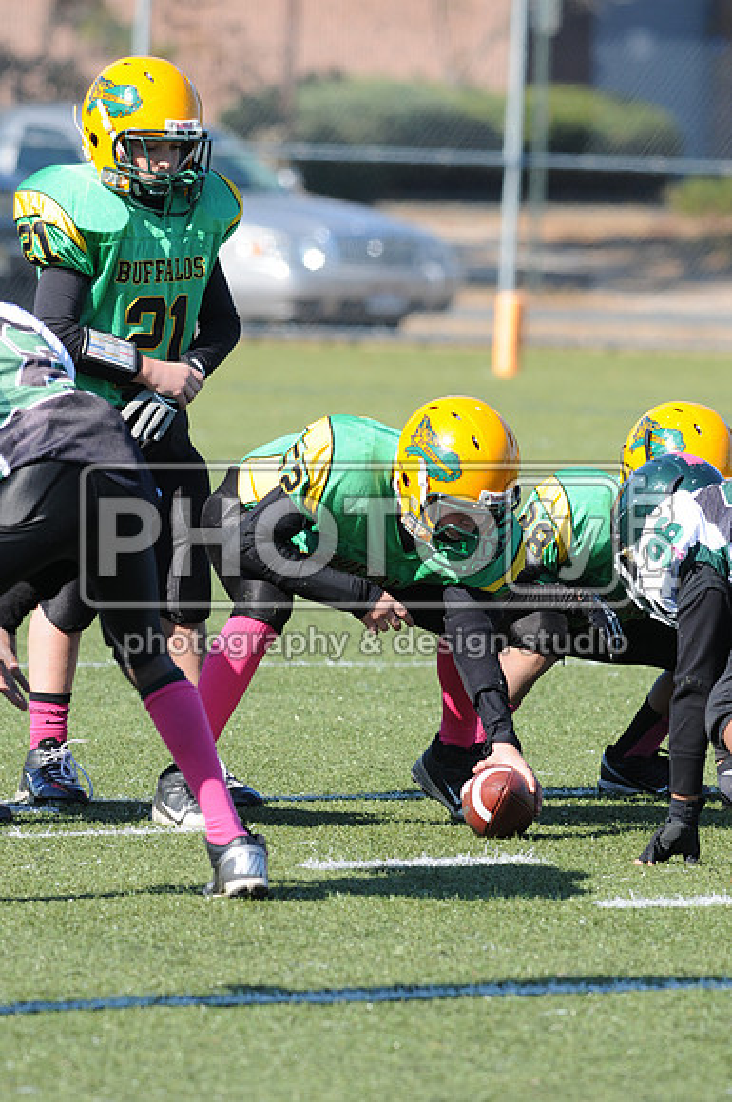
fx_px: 13765
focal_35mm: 450
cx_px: 366
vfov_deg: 4.6
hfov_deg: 3.0
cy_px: 551
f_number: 6.3
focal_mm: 300
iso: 200
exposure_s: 1/500
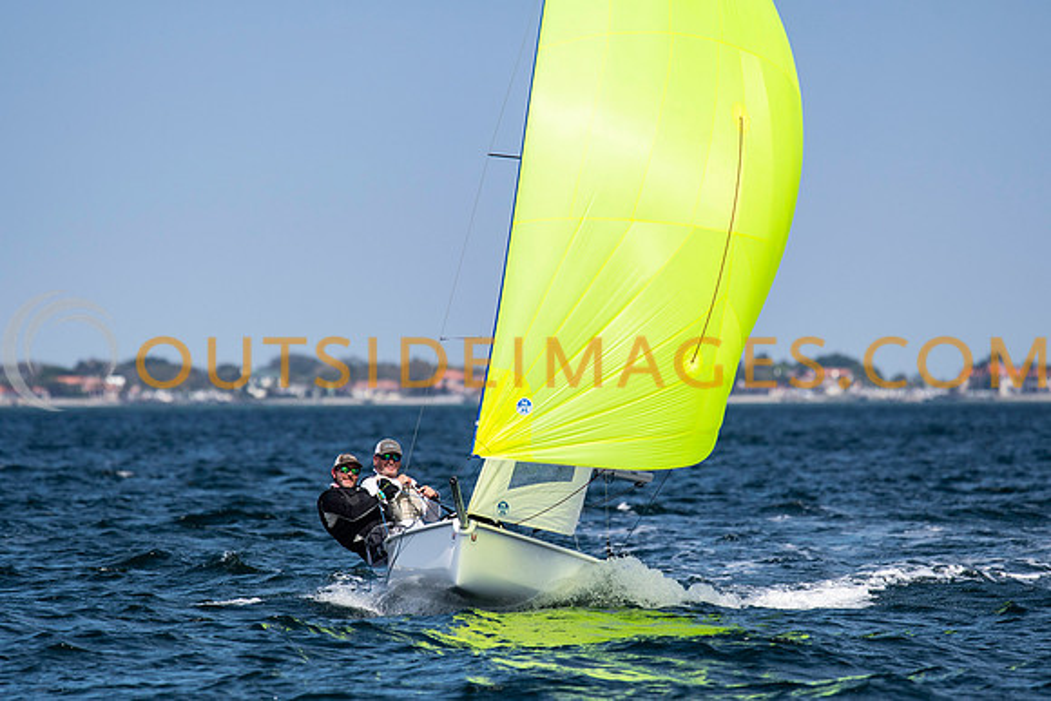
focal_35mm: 465
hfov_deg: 4.4
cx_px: 526
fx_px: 13583
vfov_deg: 3.0
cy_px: 350
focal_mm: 300
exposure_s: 1/5000
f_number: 5
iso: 400
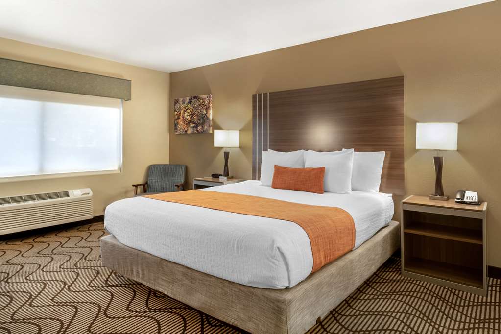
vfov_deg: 67.4
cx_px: 250
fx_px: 250
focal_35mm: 18
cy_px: 167
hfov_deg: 90.0
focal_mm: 18
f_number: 10
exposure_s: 1/1.67
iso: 400
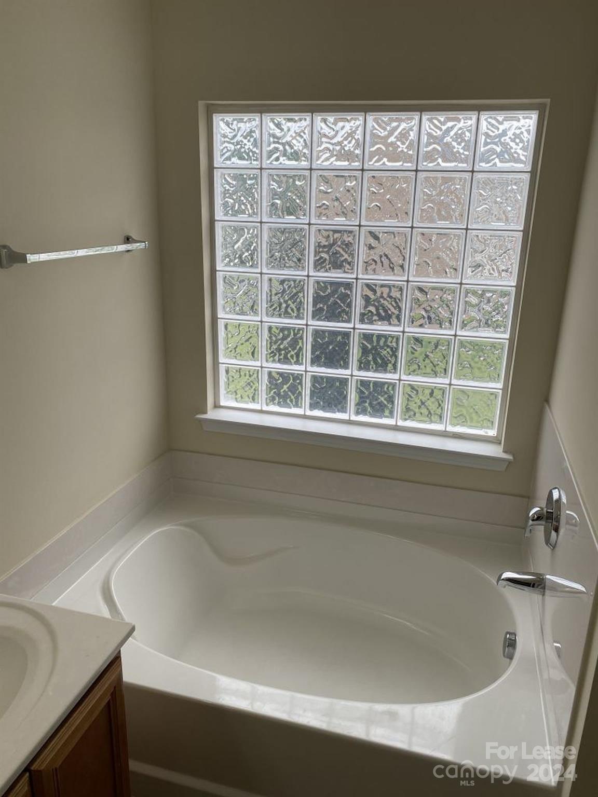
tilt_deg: -17.8
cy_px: 398
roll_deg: -0.9
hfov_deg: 53.1
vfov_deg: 67.3
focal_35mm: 26
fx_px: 599
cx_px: 299
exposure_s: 1/752
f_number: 1.8
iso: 32
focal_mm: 4.25
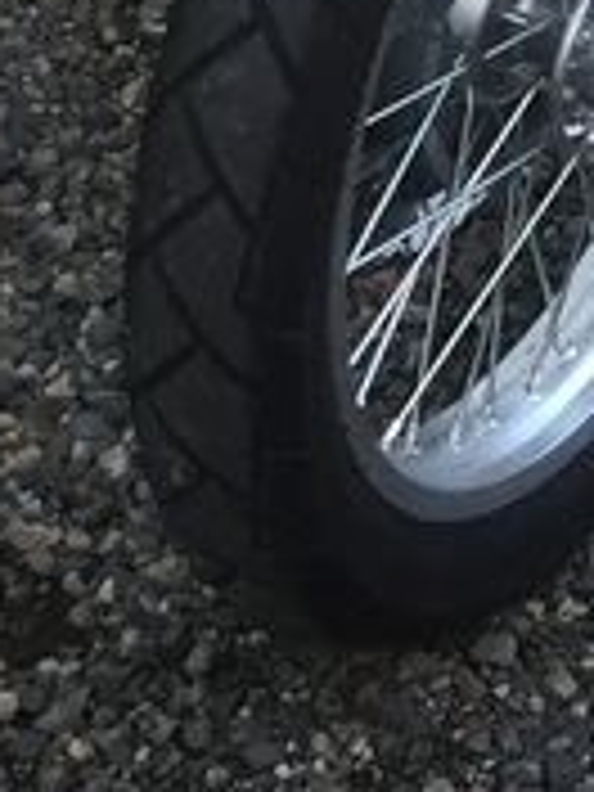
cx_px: 1030
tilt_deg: -18.9
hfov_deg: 8.5
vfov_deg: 10.8
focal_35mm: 169
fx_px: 3867
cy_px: -716
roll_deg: -0.9
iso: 32
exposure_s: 1/30
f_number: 2.2
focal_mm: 4.15
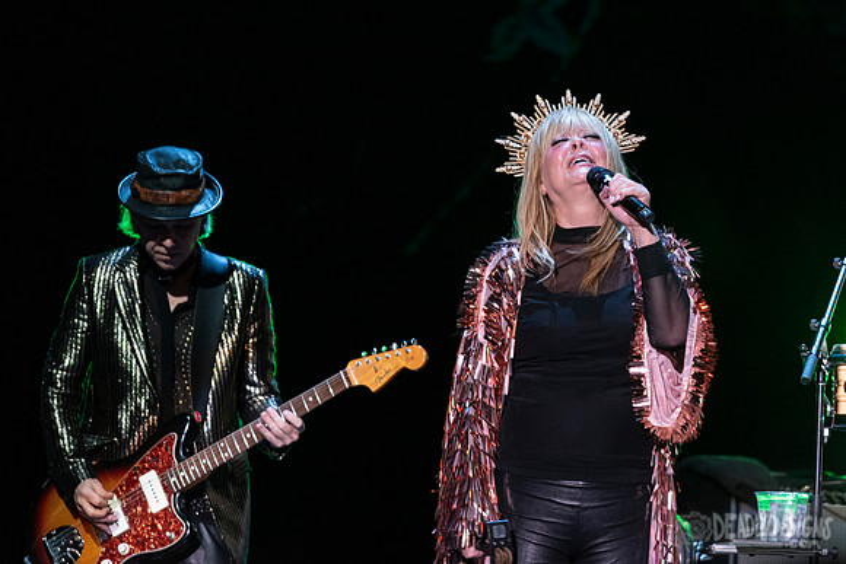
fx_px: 19153
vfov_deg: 1.7
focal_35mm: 815
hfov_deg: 2.5
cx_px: 574
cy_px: 181
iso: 2500
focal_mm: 600
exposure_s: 1/160
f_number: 6.3
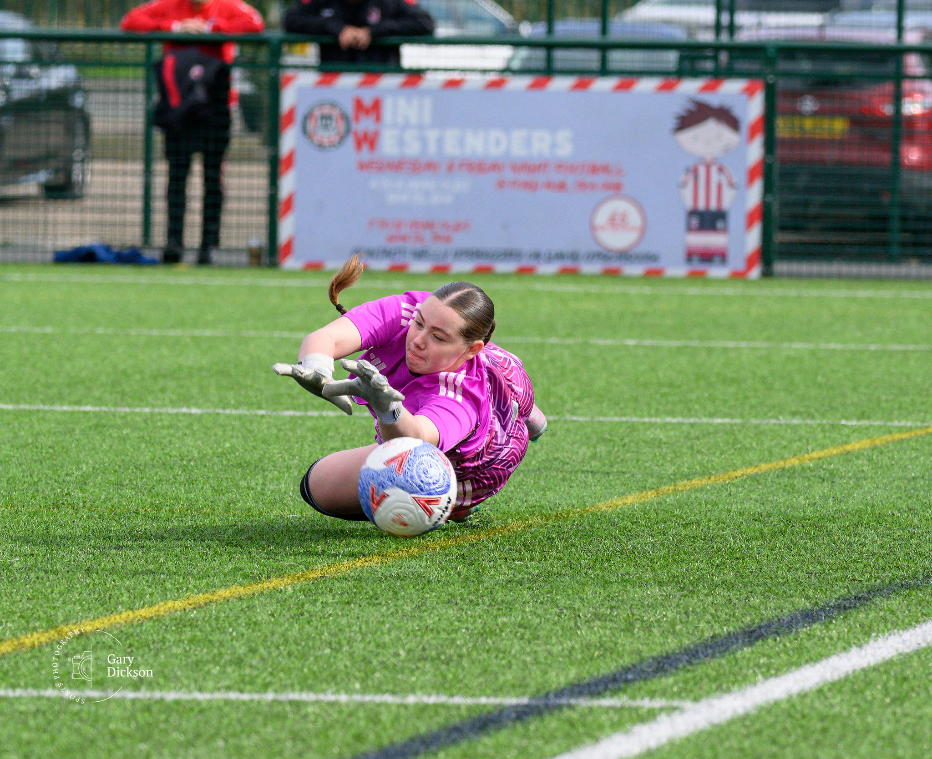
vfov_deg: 3.3
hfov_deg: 4.1
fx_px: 13044
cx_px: 555
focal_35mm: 469
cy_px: 140
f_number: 5
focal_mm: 190
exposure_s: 1/1600
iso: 560
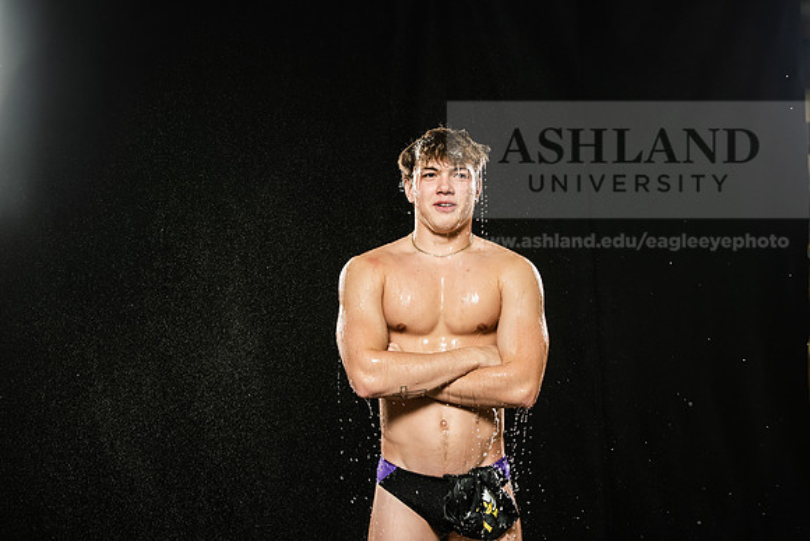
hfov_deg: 20.8
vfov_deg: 14.0
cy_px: 246
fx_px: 2208
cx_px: 442
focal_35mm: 98
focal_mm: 90
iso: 500
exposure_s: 1/200
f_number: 6.3
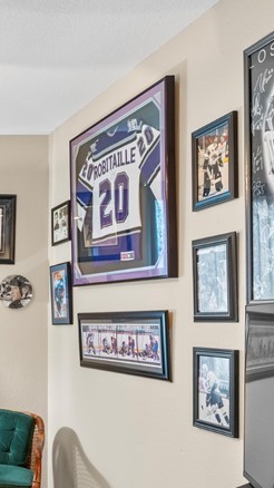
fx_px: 672
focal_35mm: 52
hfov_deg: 18.7
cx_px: -196
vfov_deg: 39.4
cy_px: 322
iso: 400
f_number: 8
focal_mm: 20
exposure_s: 1
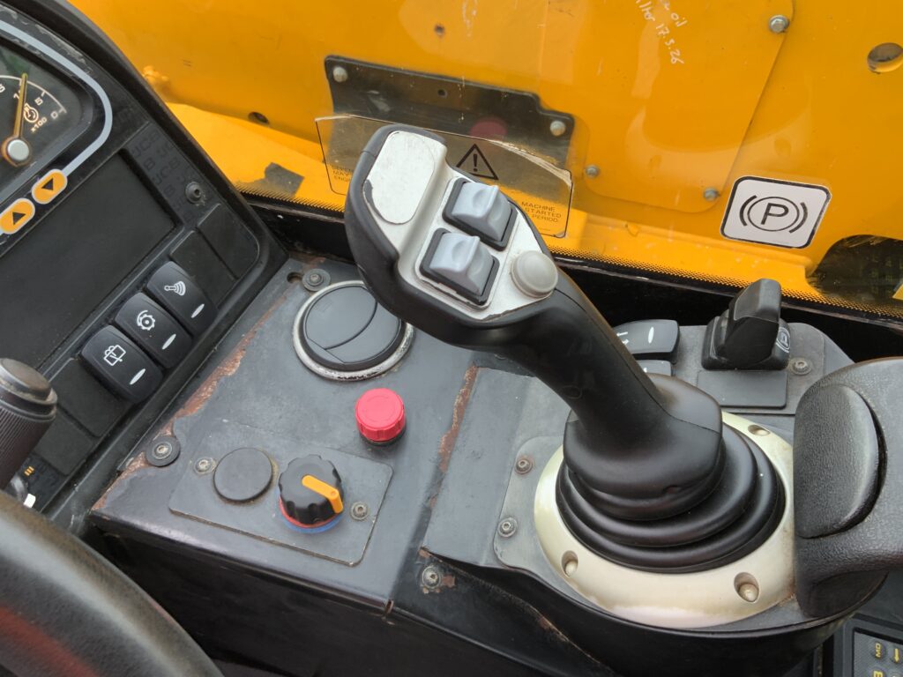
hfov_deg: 61.7
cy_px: 338
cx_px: 452
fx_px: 756
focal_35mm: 29
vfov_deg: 48.2
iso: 16
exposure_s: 1/129
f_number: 1.8
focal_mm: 3
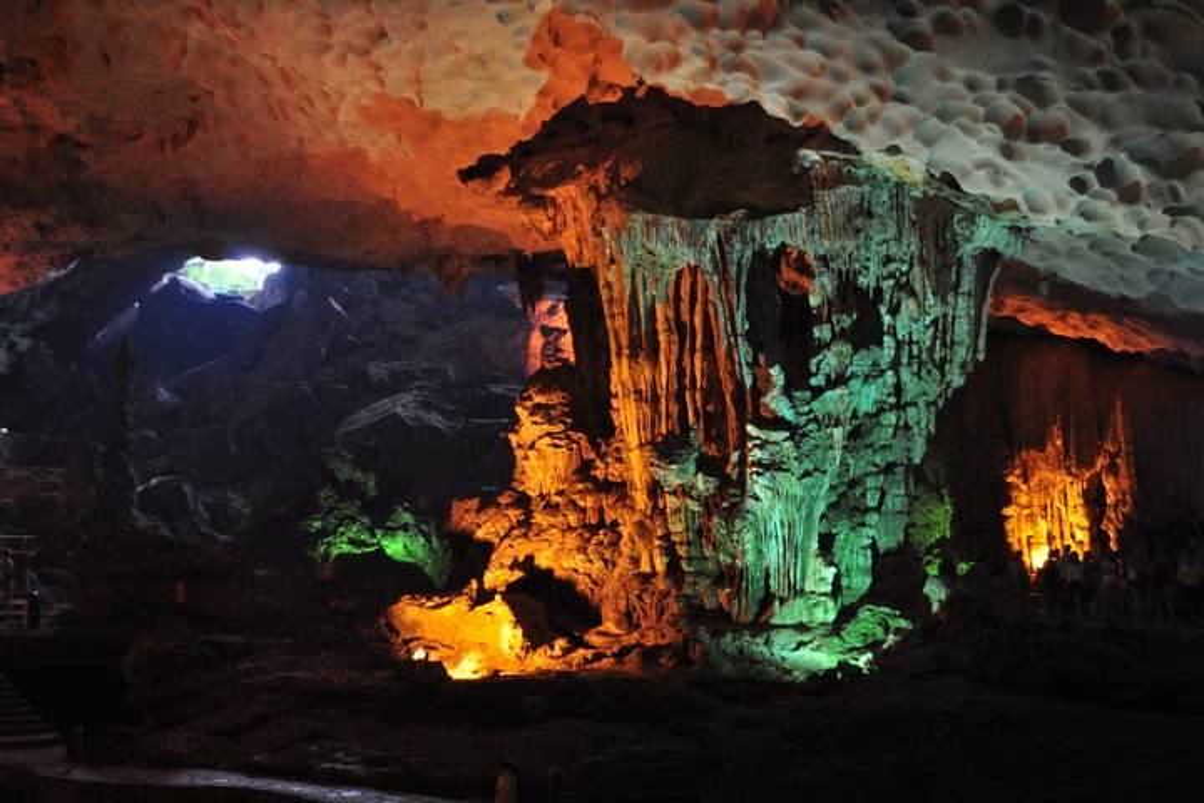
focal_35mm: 48
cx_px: 602
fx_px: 1605
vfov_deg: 28.1
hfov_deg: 41.1
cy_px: 402
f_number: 7.1
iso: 560
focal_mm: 32
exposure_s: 1/4
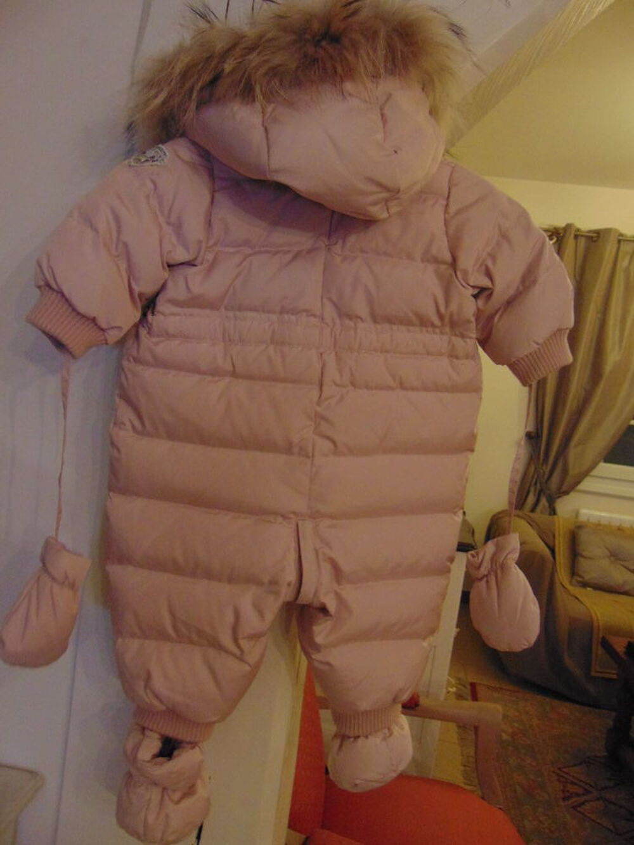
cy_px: 422
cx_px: 317
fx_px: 610
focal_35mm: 25
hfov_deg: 54.9
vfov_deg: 69.4
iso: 400
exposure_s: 1/13
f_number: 3
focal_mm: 4.5
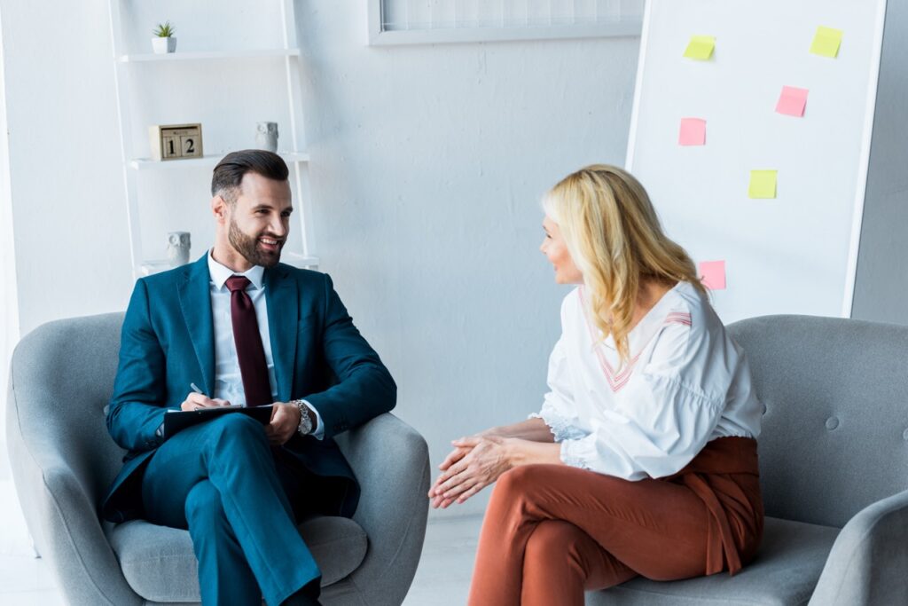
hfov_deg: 26.0
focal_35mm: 78
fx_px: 1967
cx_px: 454
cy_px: 303
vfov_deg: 17.5
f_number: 4
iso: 250
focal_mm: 78
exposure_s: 1/160
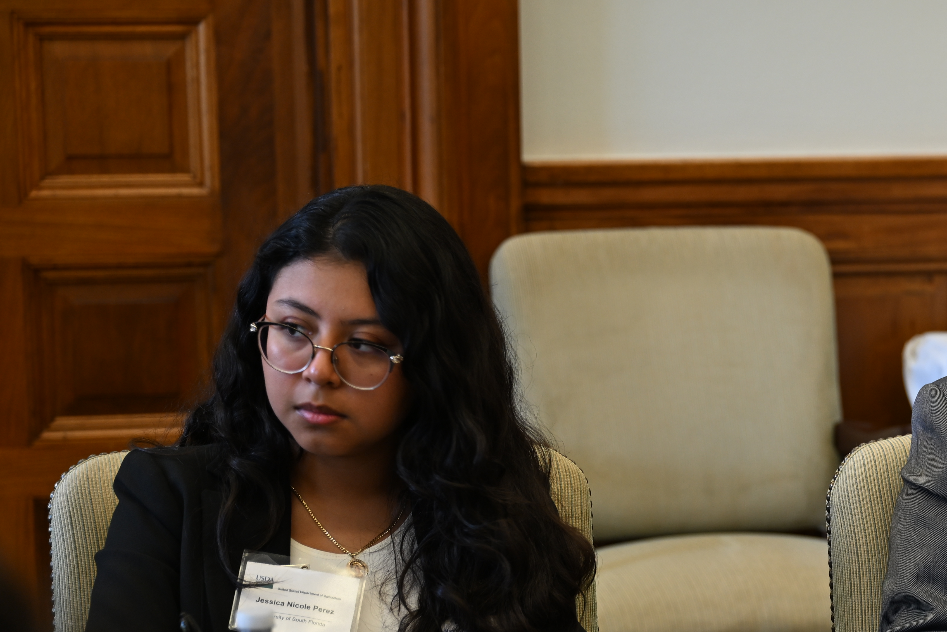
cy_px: 767
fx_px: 3972
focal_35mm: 151
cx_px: 1065
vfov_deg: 9.0
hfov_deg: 13.3
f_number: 3.2
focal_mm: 62
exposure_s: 1/50
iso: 160
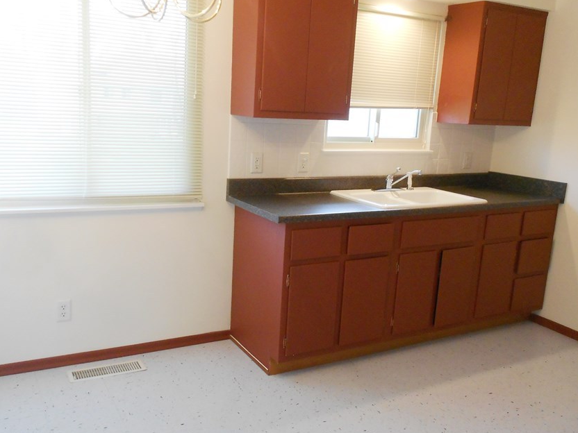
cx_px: 276
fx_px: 534
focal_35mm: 32
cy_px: 219
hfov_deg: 56.8
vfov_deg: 44.2
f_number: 3.2
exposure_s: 1/30
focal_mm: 4.6
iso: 200
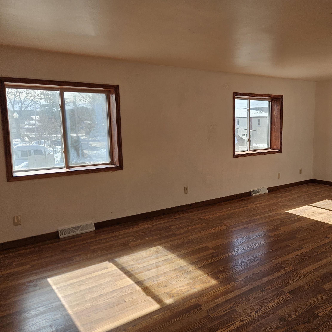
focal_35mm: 28
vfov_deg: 57.3
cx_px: 212
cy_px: 162
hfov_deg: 56.4
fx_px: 304
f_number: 1.8
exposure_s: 1/553
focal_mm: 5.4
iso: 32
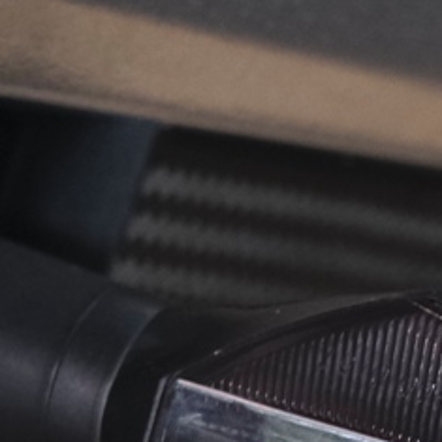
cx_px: 446
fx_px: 5591
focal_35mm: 387
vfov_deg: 4.5
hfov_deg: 4.5
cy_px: 385
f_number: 4
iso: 1600
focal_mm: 44.7
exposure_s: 1/100
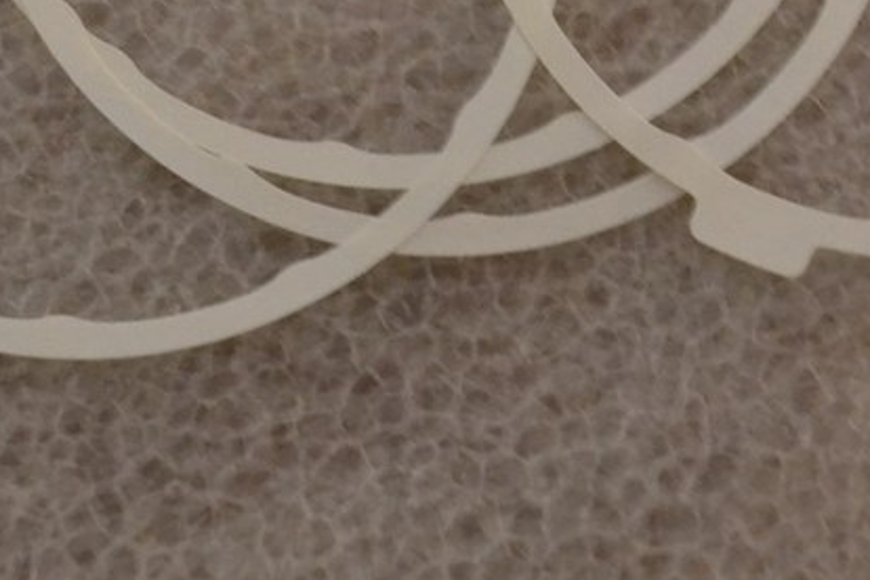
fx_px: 3311
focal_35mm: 137
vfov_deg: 9.9
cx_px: 456
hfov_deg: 15.0
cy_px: -105
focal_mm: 28
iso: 3200
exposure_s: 1/15
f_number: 4.5
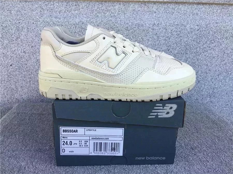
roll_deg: -0.7
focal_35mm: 31
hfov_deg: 58.4
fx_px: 209
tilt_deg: -15.5
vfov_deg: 45.4
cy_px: 87
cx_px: 116
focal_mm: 3.3
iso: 25
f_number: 2.4
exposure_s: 1/310
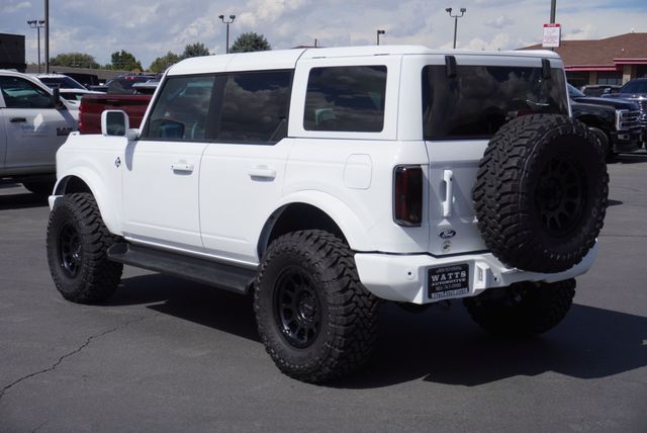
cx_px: 324
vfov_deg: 23.8
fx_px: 1025
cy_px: 216
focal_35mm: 57
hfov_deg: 35.0
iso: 100
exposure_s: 1/400
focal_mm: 38
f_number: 9
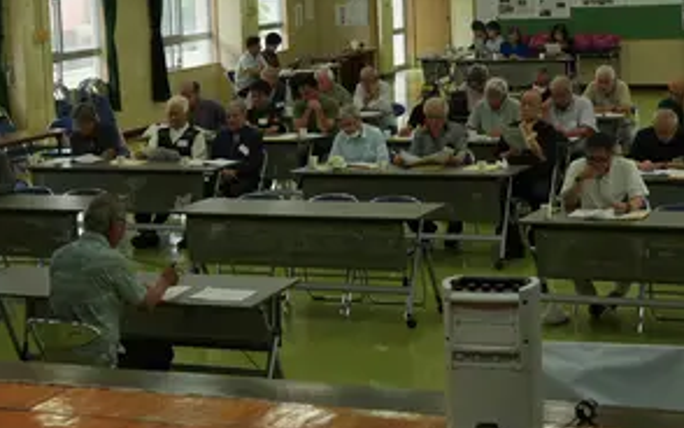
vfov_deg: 15.1
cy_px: 59
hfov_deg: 24.1
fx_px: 1601
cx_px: 375
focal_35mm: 86
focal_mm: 33
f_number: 5.6
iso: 200
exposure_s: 1/60
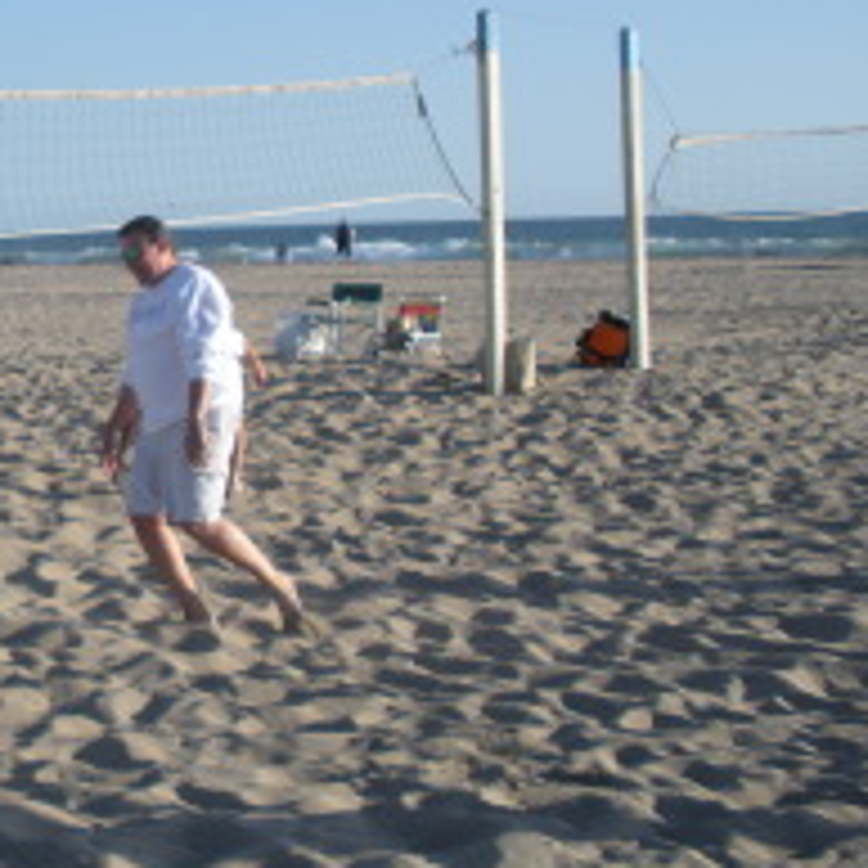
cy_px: 207
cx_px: -94
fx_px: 2128
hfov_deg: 21.8
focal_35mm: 75
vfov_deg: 22.8
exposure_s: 1/569
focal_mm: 6.3
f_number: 3.5
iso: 64
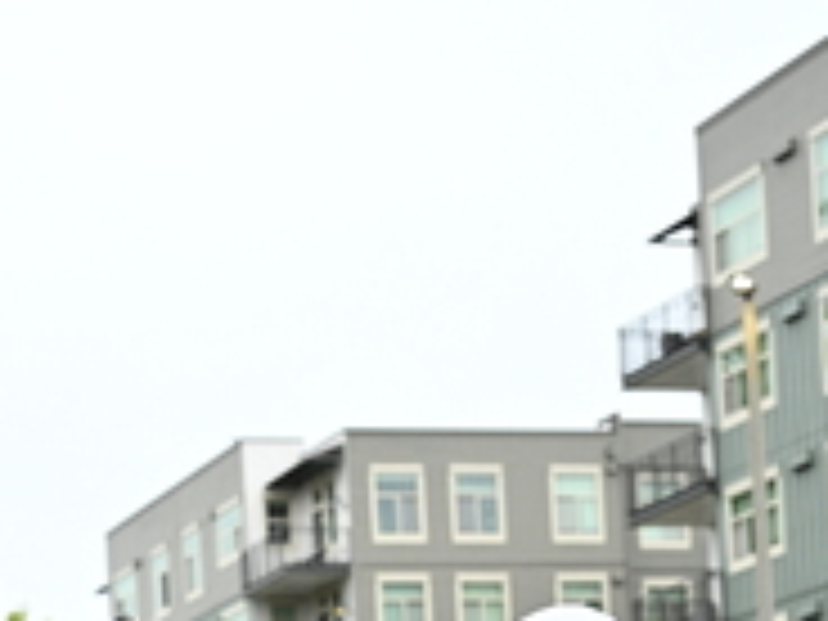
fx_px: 3157
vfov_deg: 10.6
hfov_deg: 14.8
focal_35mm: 132
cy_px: 1094
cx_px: 106
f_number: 4
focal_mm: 46
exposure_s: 1/800
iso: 1600
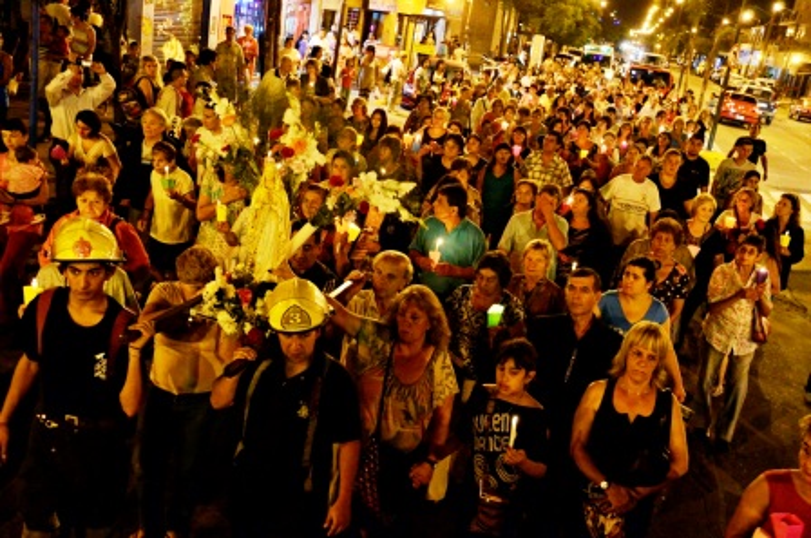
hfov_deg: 49.6
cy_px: 269
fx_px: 877
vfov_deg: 34.1
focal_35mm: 39
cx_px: 406
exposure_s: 1/50
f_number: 3.8
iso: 2000
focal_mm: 26
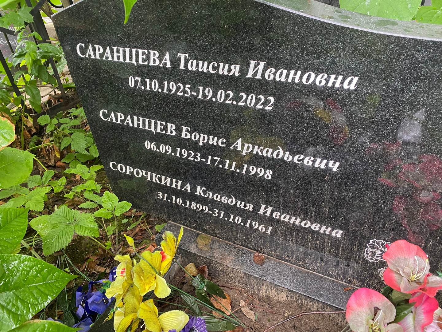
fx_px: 332
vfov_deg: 53.1
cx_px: 221
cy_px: 166
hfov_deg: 67.3
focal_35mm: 26
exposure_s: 1/60
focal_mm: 4.25
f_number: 1.8
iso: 200
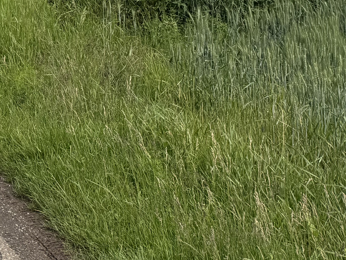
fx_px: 860
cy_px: -177
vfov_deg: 15.3
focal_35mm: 86
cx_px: -211
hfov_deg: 19.1
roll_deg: +0.3
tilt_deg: +3.4
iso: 80
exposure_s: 1/6410
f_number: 1.78
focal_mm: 6.76
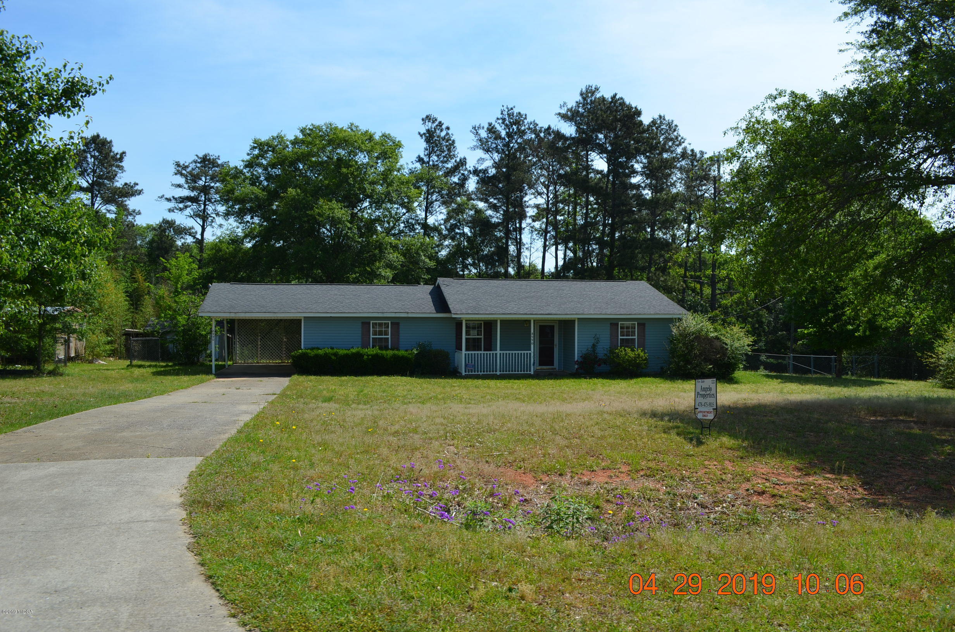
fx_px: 715
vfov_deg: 47.7
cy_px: 316
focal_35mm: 27
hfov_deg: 67.5
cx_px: 478
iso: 100
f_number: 9
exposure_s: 1/320
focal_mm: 18
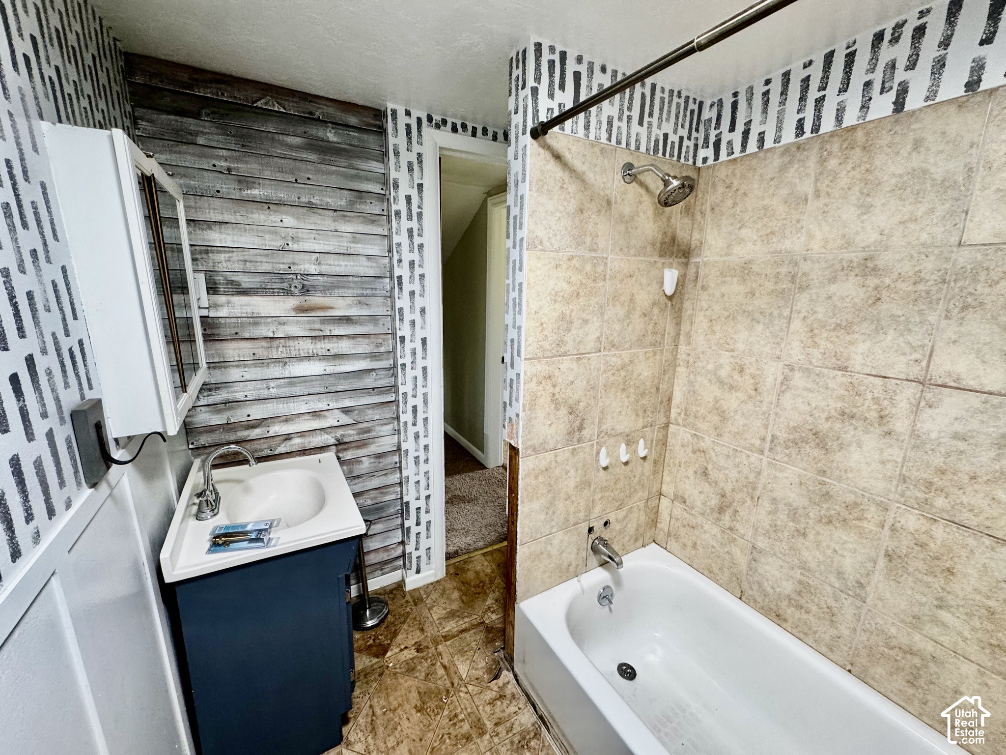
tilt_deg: -13.4
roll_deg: -0.9
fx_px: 407
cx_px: 503
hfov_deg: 102.1
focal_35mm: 14
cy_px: 378
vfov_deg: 85.7
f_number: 2.2
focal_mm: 2.22
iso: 250
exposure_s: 1/99
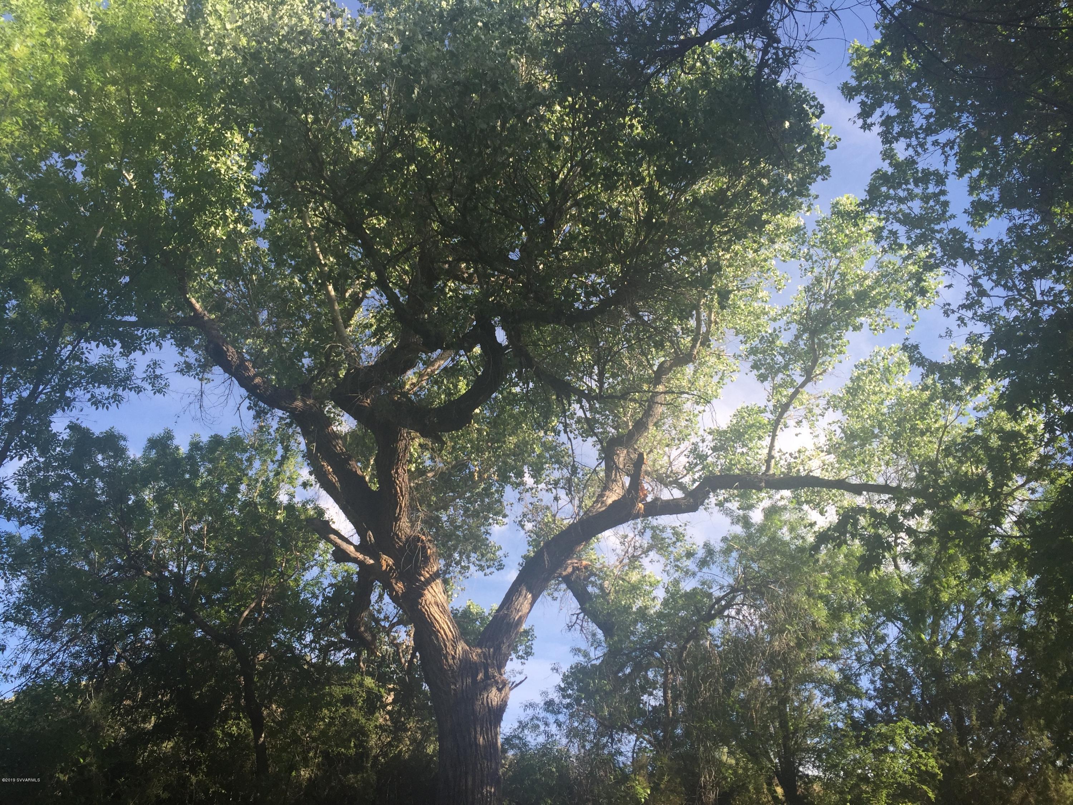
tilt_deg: +34.7
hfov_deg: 61.7
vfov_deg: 48.2
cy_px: 402
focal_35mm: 29
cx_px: 536
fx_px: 899
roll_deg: +0.3
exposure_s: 1/590
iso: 32
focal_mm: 4.15
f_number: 2.2
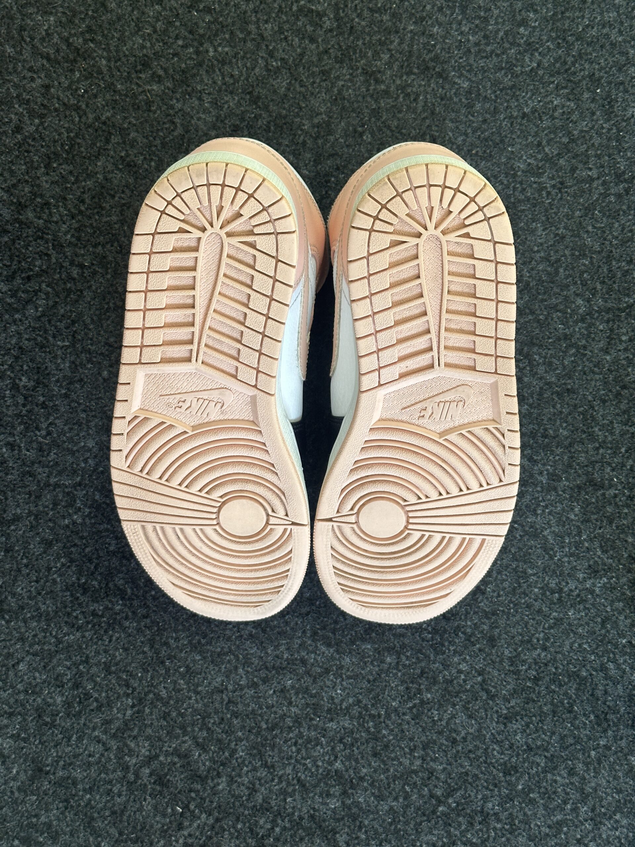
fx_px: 1174
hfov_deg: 30.3
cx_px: 318
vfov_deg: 39.7
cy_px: 424
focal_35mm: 48
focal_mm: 6.86
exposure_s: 1/50
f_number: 1.78
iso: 100
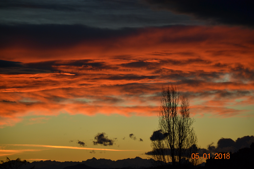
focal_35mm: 210
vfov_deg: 6.5
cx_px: 127
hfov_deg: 9.8
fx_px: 1481
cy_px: 84
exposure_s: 1/160
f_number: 5.6
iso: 400
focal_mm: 140
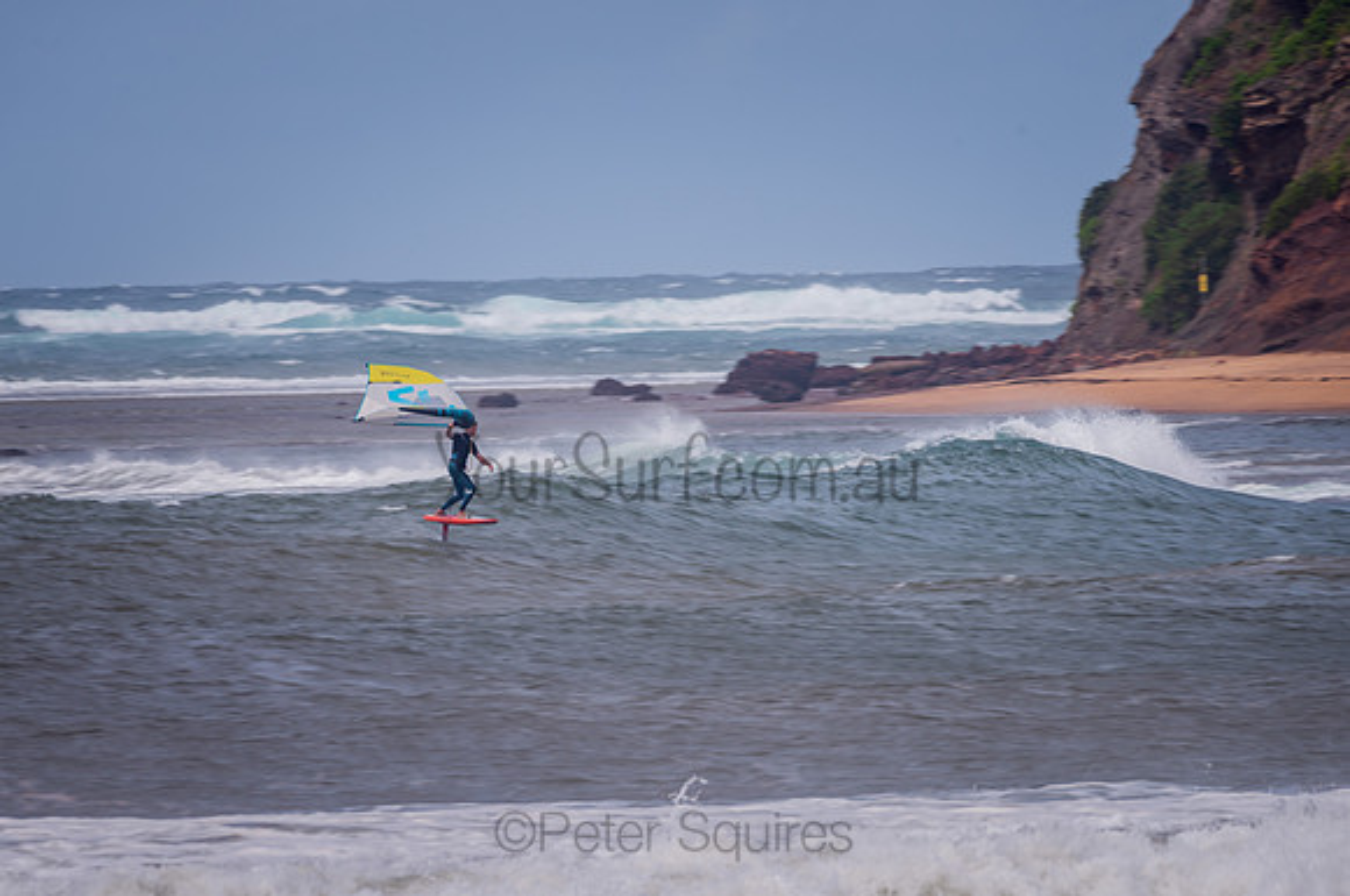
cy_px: 517
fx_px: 22994
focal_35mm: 614
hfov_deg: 3.4
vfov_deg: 2.2
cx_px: 563
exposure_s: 1/40
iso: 31
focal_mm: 500
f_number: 10
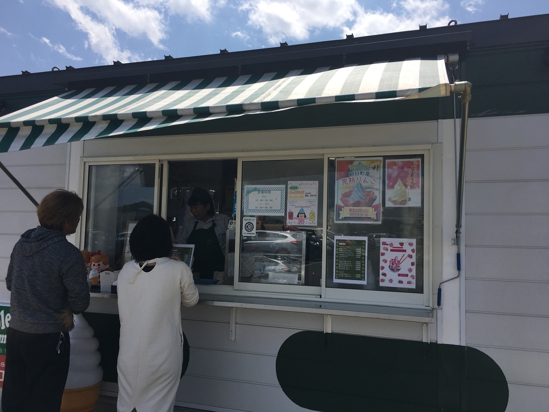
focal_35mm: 29
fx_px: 460
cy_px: 206
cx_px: 274
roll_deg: -1.7
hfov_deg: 61.7
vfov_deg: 48.2
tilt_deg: +6.0
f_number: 2.2
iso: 25
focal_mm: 4.15
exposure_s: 1/2079
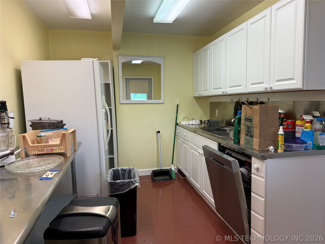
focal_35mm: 24
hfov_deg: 71.6
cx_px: 162
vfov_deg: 56.8
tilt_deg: -4.8
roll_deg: +1.0
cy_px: 122
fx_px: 225
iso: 100
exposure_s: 1/120
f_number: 1.78
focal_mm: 6.76
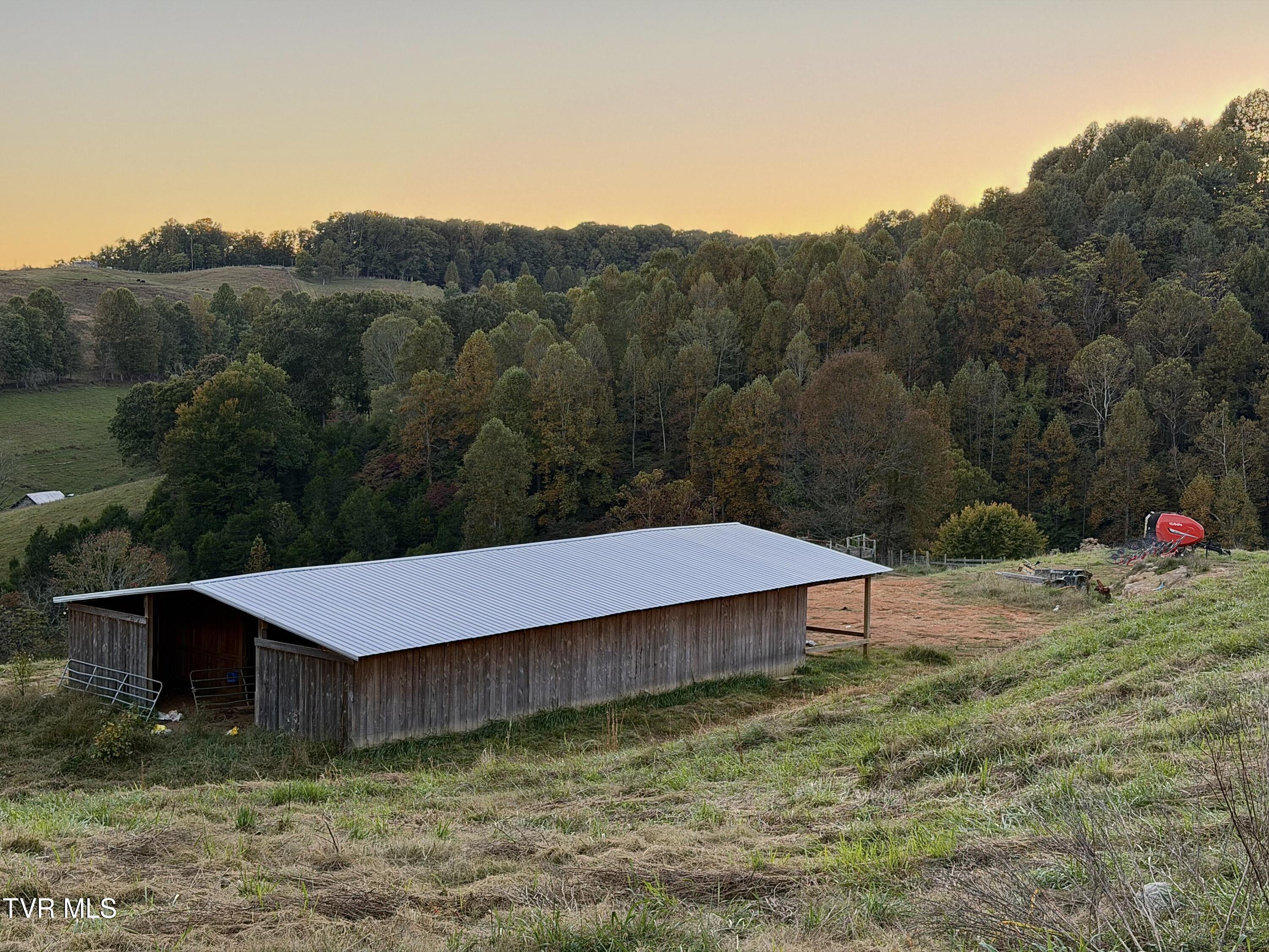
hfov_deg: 39.7
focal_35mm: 48
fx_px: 1760
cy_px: 476
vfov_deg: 30.3
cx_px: 634
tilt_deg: -4.6
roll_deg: -0.2
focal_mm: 6.76
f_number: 1.78
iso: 50
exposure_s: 1/202
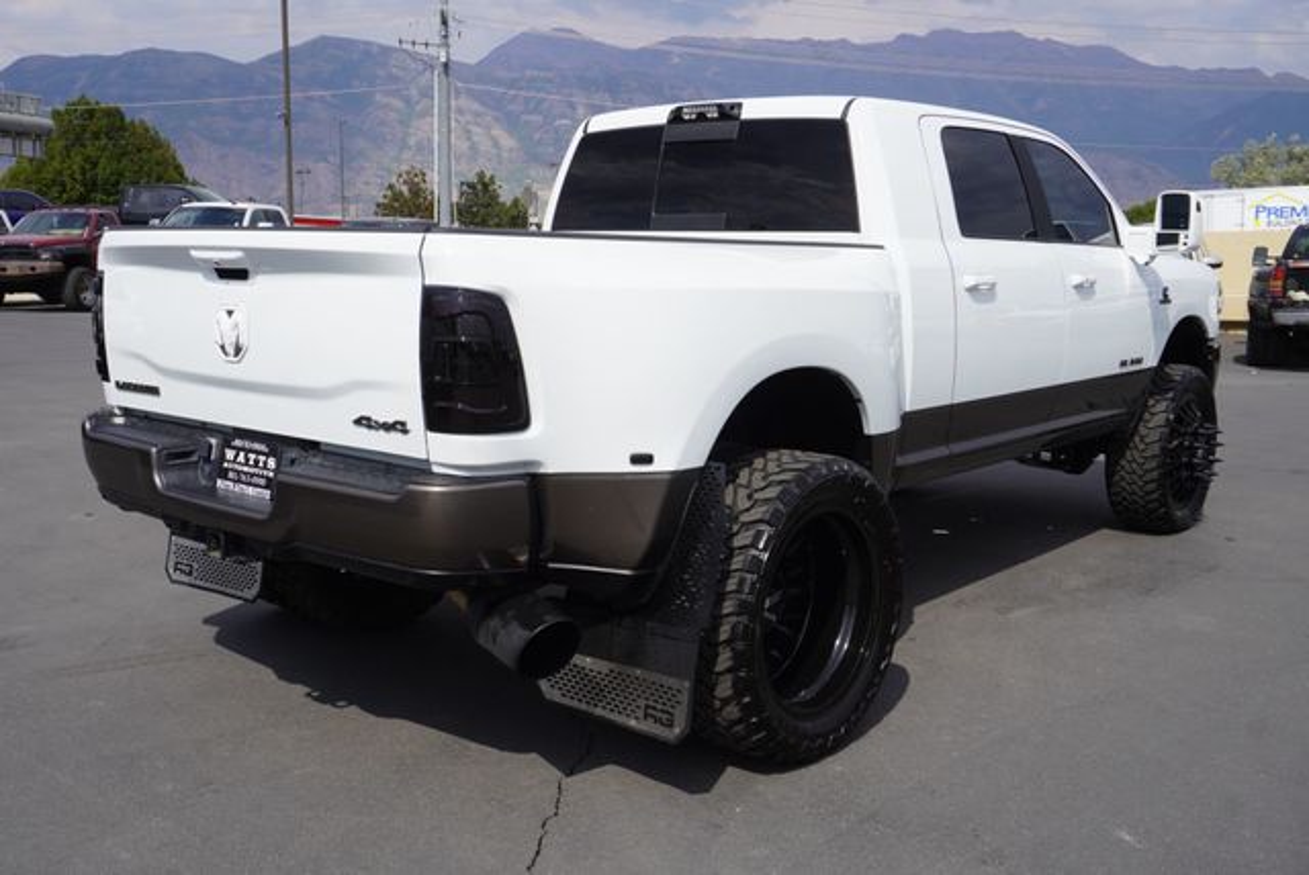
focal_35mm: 36
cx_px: 654
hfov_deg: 53.1
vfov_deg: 36.9
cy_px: 438
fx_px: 1310
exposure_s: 1/250
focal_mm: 24
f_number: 11
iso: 100
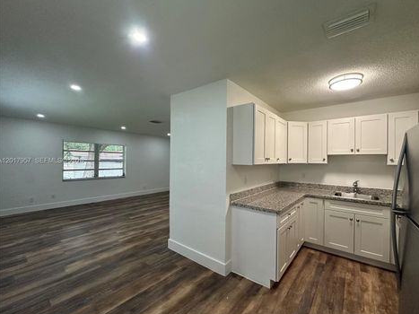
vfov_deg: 81.7
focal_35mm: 15
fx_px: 182
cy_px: 161
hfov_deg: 98.1
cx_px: 221
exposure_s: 1/120
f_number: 2.2
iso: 250
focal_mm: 2.22
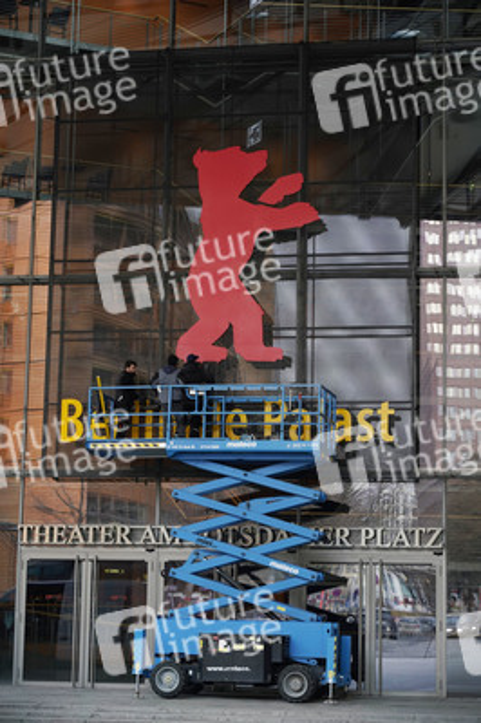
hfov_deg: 17.2
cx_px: 240
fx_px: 1586
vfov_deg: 25.7
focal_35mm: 79
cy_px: 362
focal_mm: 79
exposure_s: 1/100
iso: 640
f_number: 5.6
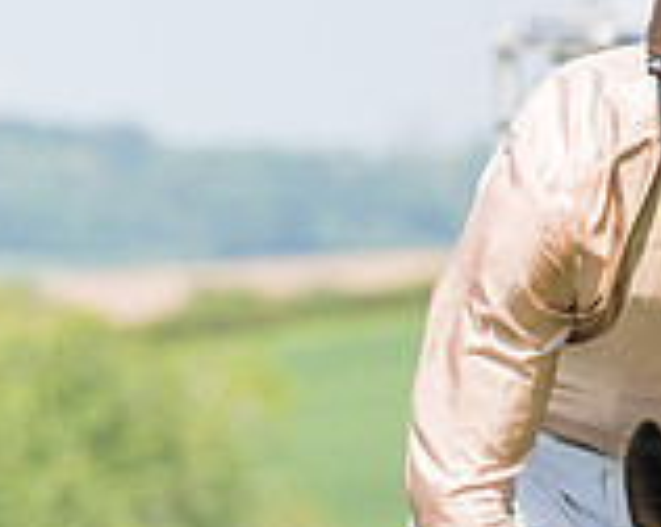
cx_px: 854
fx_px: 17311
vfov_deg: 1.7
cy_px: 778
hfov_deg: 2.2
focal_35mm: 886
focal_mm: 145
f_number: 5
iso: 200
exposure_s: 1/1000
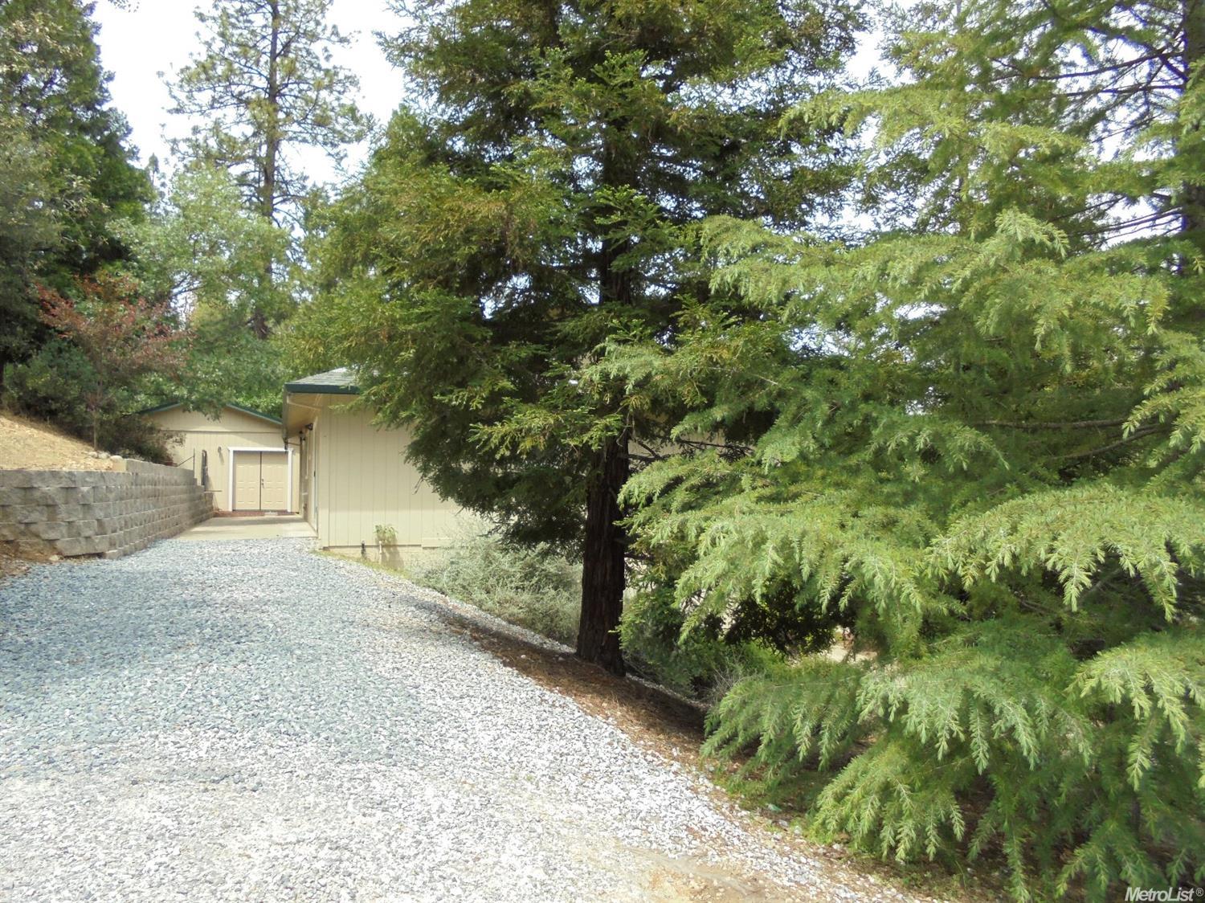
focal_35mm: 26
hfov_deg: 67.3
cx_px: 602
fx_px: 905
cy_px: 452
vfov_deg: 53.0
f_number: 3.5
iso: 100
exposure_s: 1/250
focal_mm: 4.6
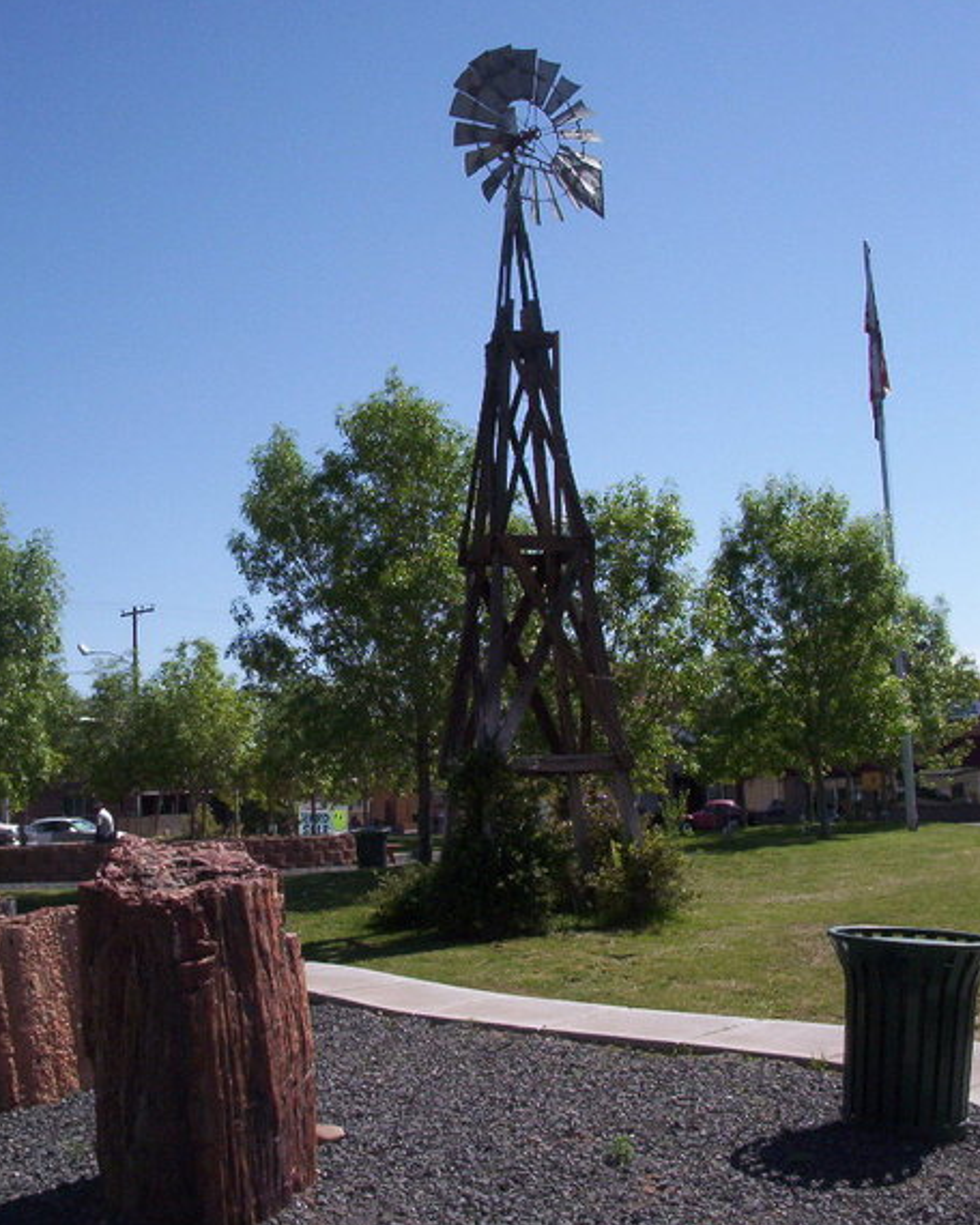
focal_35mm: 41
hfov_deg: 36.5
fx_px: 1486
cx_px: 488
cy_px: 597
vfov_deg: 44.8
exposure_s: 1/295
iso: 100
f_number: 8
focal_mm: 6
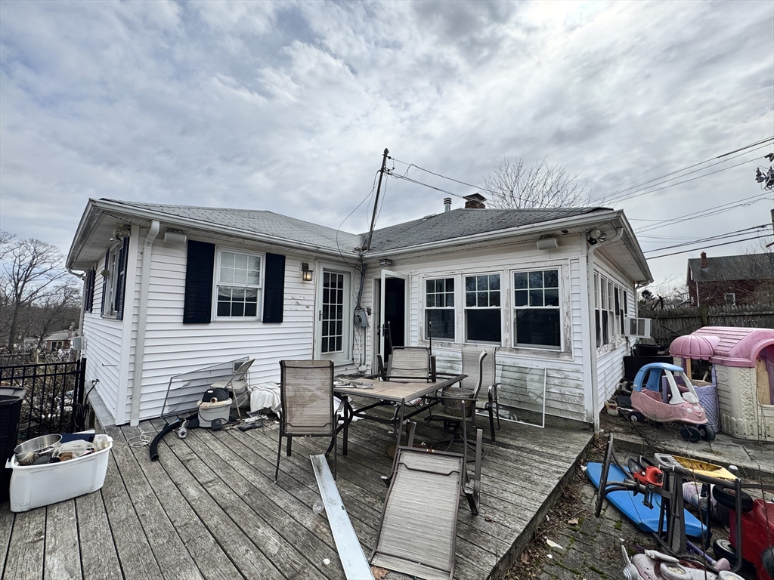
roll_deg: -1.0
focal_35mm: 14
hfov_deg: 102.1
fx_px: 313
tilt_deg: +3.8
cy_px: 290
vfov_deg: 85.7
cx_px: 387
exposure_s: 1/2208
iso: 50
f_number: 2.2
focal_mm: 2.22
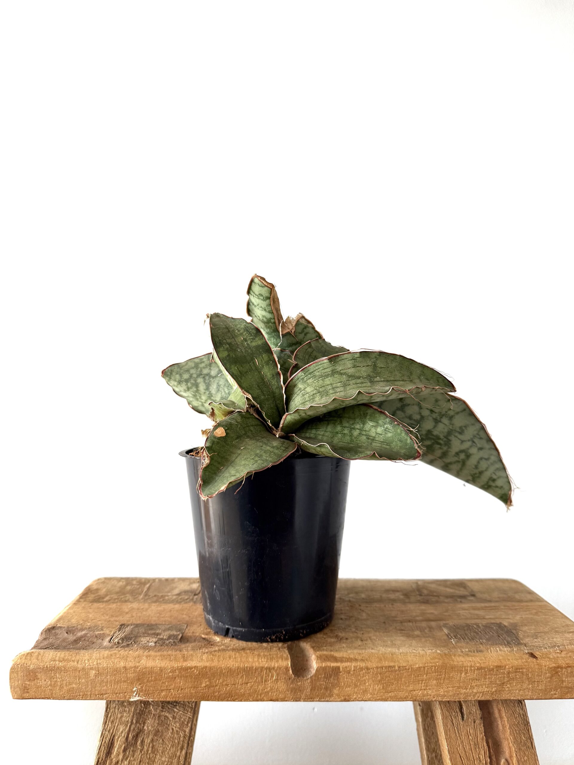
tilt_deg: +0.8
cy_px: 382
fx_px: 531
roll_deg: +0.0
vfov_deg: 71.6
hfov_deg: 56.8
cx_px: 287
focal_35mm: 24
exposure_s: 1/121
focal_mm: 6.76
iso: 200
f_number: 1.78
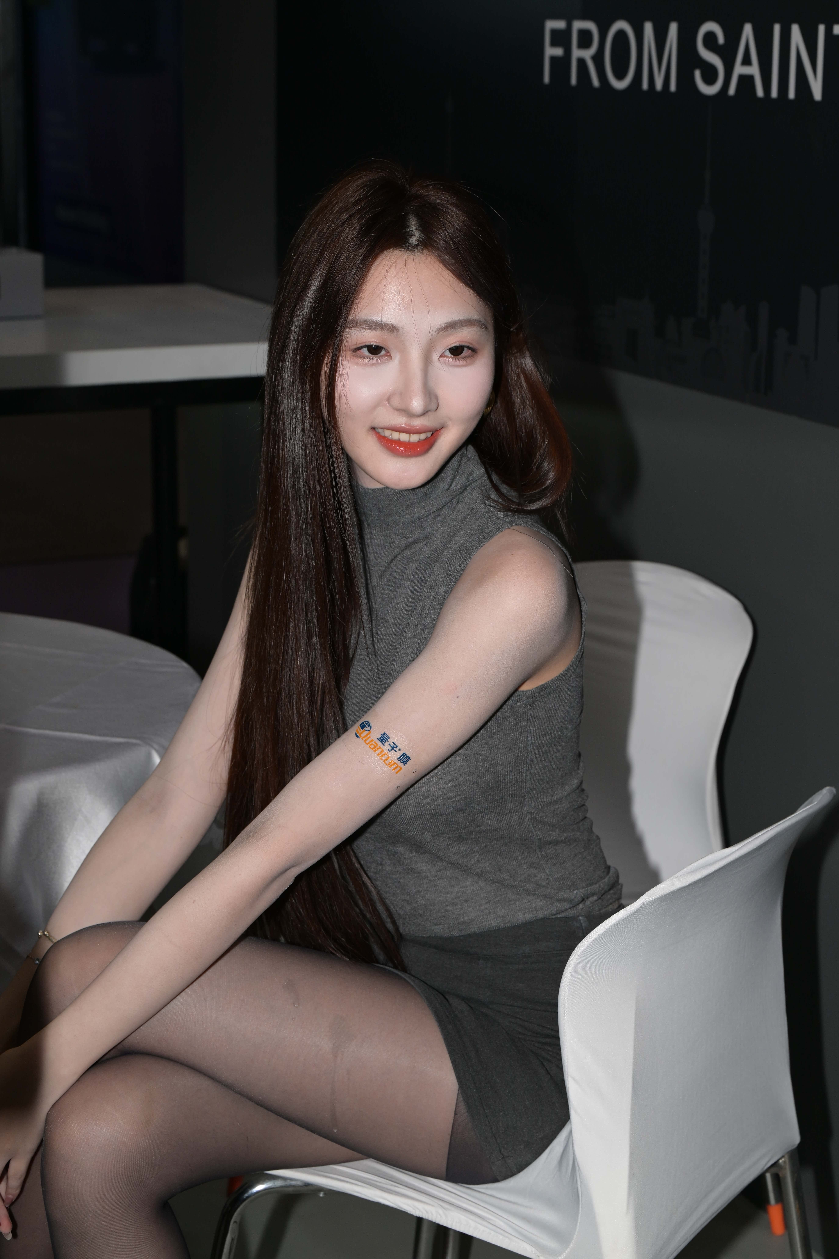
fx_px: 2447
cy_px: 630
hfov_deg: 19.5
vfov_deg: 28.8
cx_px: 420
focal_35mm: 70
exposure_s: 1/250
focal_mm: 70
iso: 400
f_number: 8
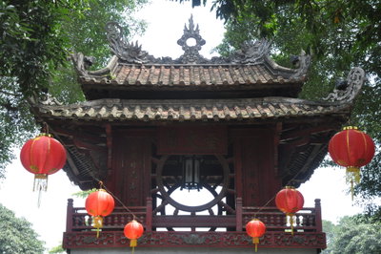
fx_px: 793
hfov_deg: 27.0
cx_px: 190
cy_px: 127
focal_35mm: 75
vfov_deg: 18.2
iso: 1000
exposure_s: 1/320
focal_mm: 50
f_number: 9
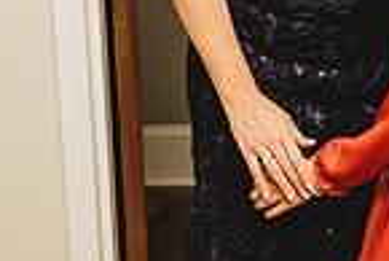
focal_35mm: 96
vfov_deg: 14.1
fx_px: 1038
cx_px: 282
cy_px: -4
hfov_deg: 21.1
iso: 800
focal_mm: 24
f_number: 2.2
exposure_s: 1/125
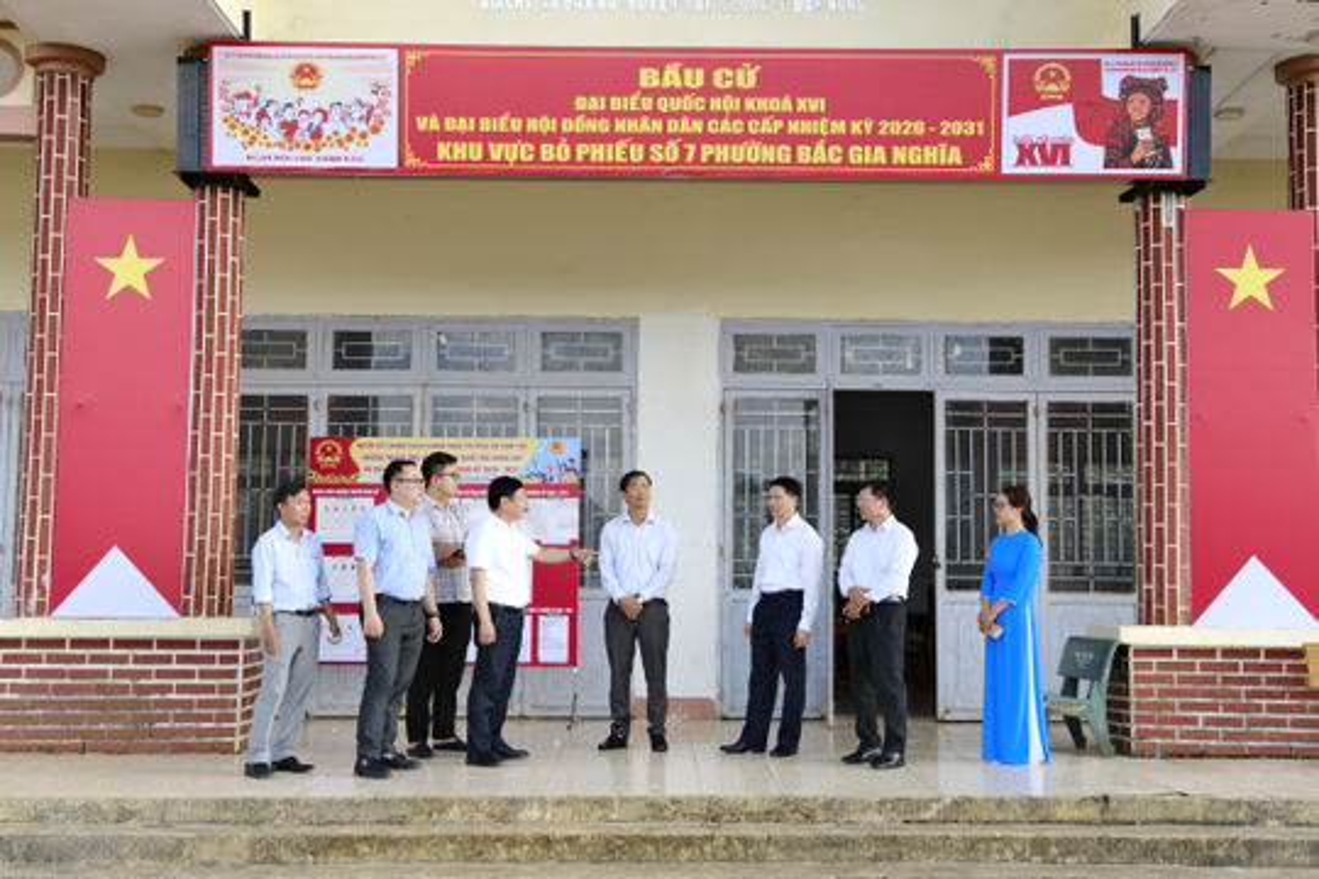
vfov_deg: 40.0
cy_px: 440
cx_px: 660
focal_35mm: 33
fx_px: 1209
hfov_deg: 57.2
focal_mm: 22.3
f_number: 4.5
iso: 160
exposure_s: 1/80
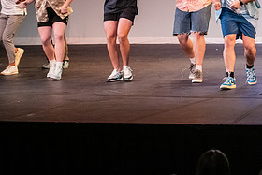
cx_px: 263
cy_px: 8
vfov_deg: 8.1
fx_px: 1238
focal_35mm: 170
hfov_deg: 11.9
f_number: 3.2
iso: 4000
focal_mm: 82
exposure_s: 1/250
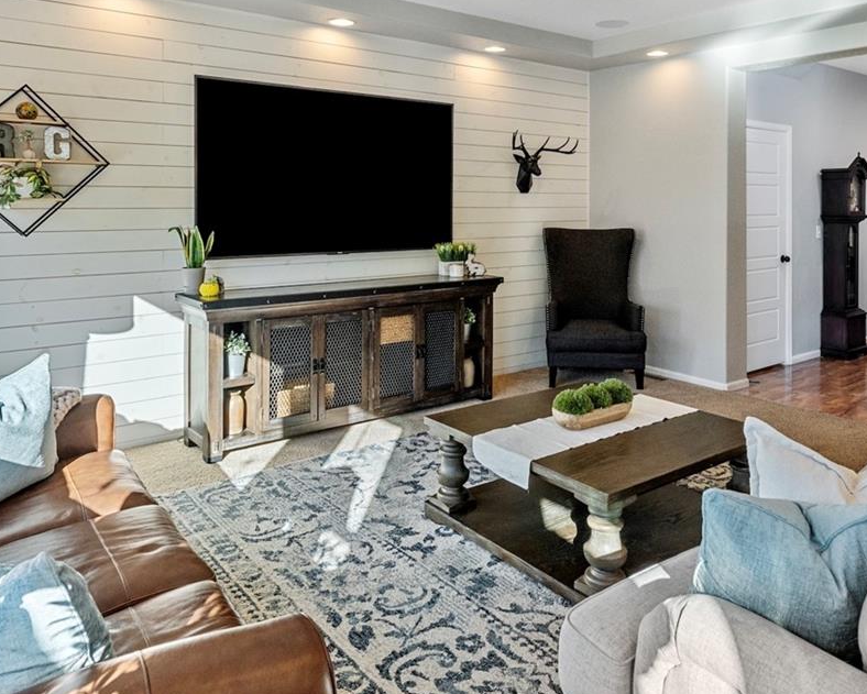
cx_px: 461
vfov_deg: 51.8
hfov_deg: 64.0
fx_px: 693
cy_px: 211
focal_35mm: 27
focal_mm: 14
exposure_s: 1/160
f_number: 8
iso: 640
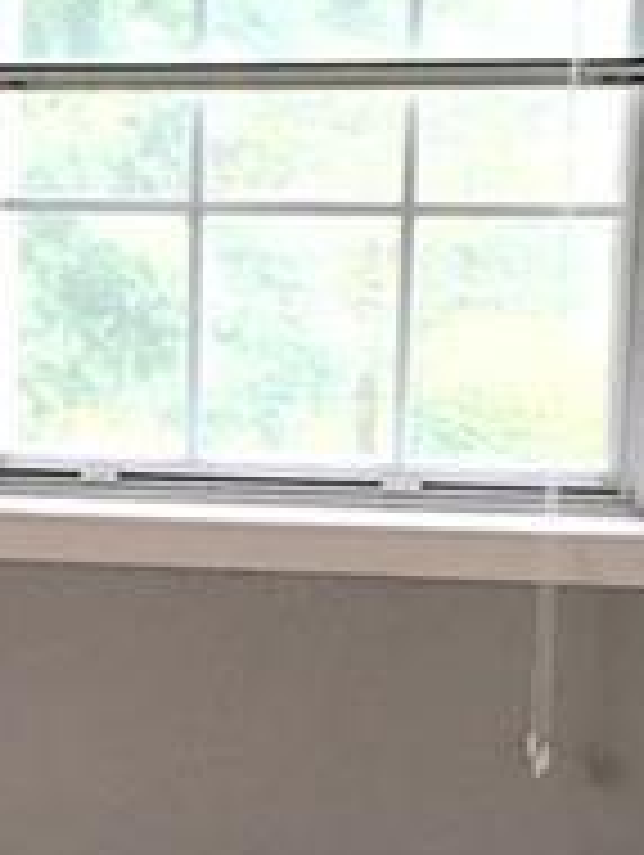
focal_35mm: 117
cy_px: 670
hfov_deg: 12.2
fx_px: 2896
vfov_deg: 16.7
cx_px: -261
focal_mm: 4.15
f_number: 2.2
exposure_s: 1/30
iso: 25
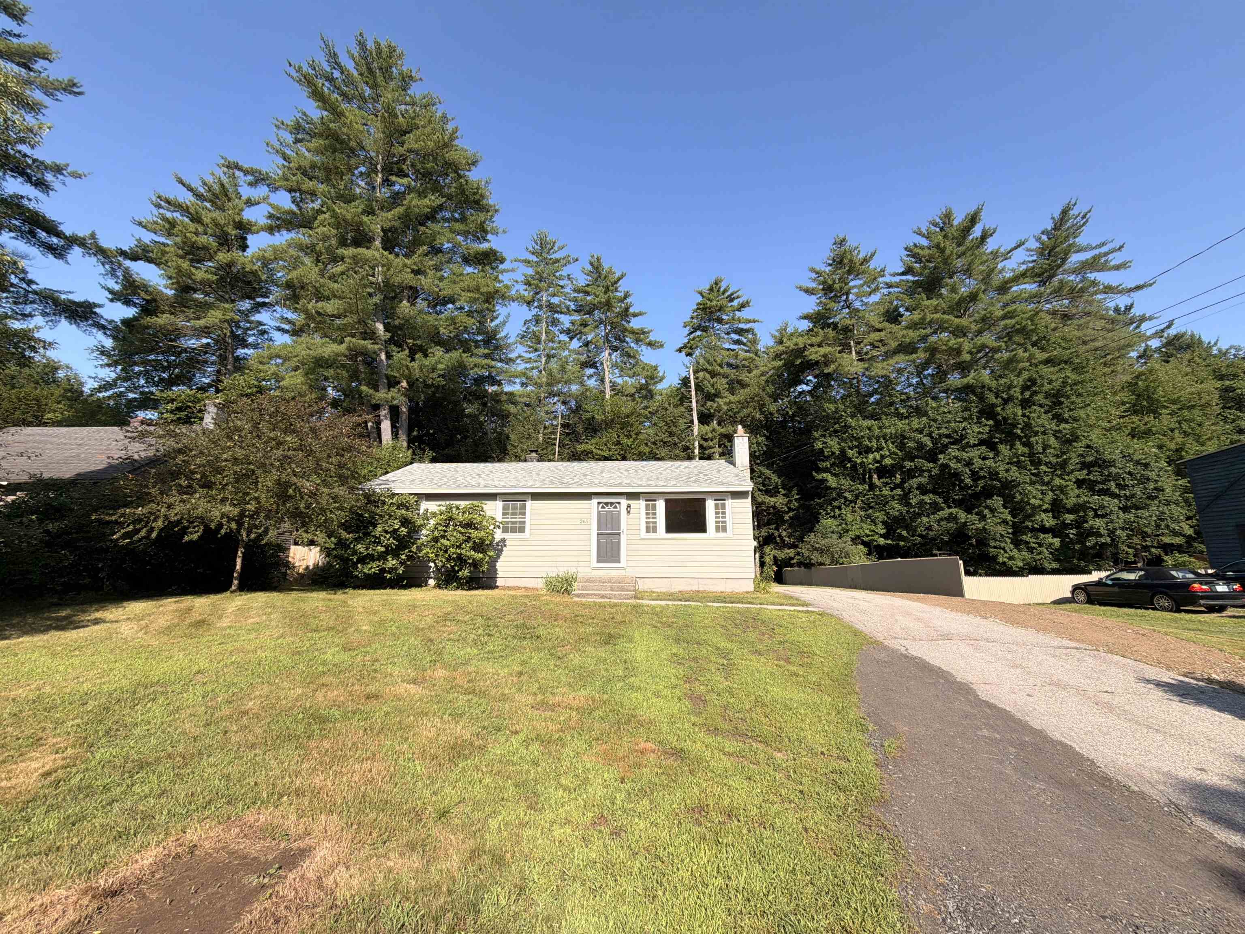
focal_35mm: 14
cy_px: 467
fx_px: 504
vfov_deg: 85.7
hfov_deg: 102.1
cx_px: 622
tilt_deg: +10.6
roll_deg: -0.5
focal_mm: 2.22
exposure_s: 1/770
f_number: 2.2
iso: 32
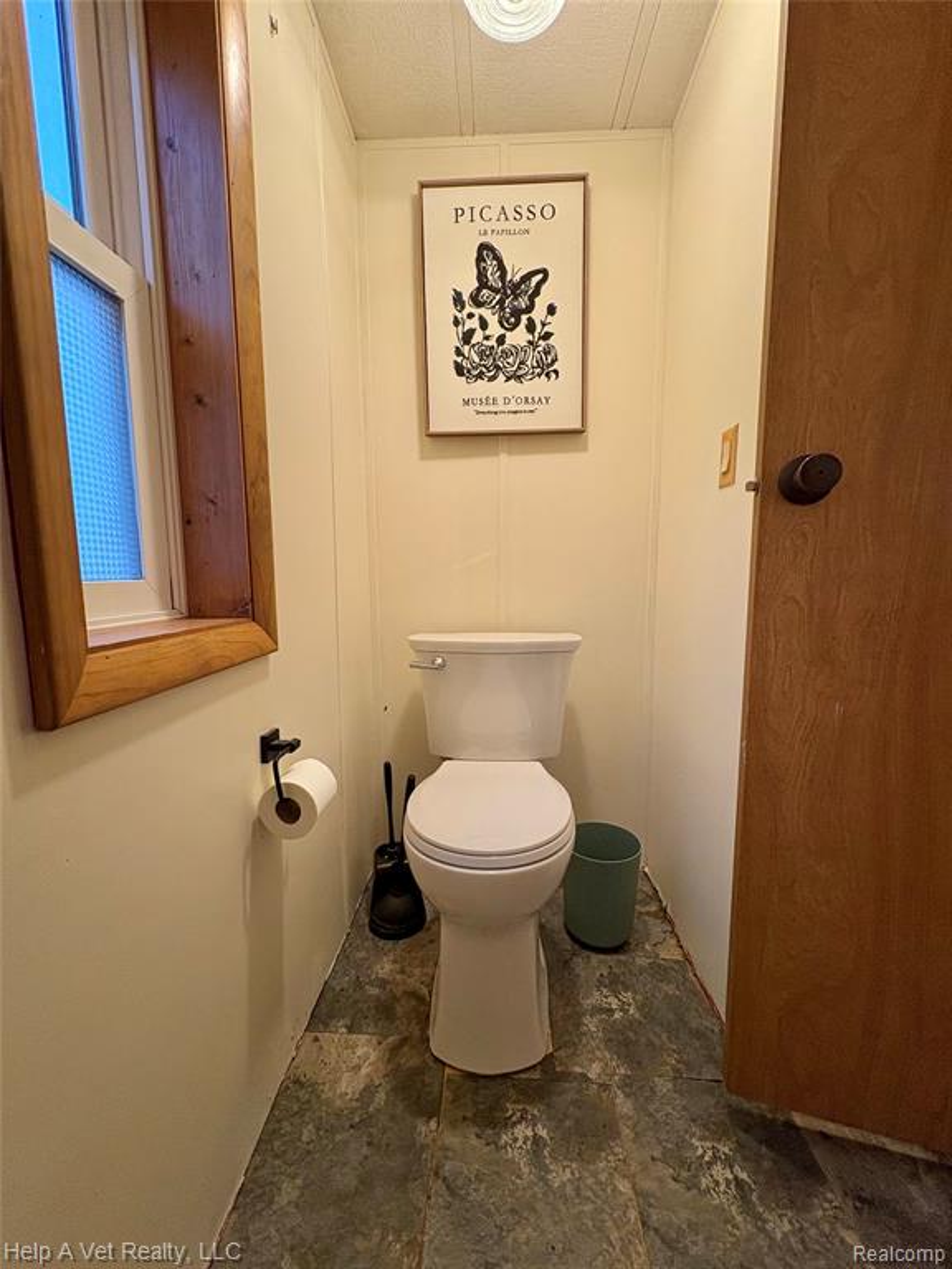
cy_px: 634
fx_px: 513
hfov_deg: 85.7
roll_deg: +0.5
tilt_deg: -6.8
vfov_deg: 102.1
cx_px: 476
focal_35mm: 14
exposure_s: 1/120
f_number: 2.2
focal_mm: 2.22
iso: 160
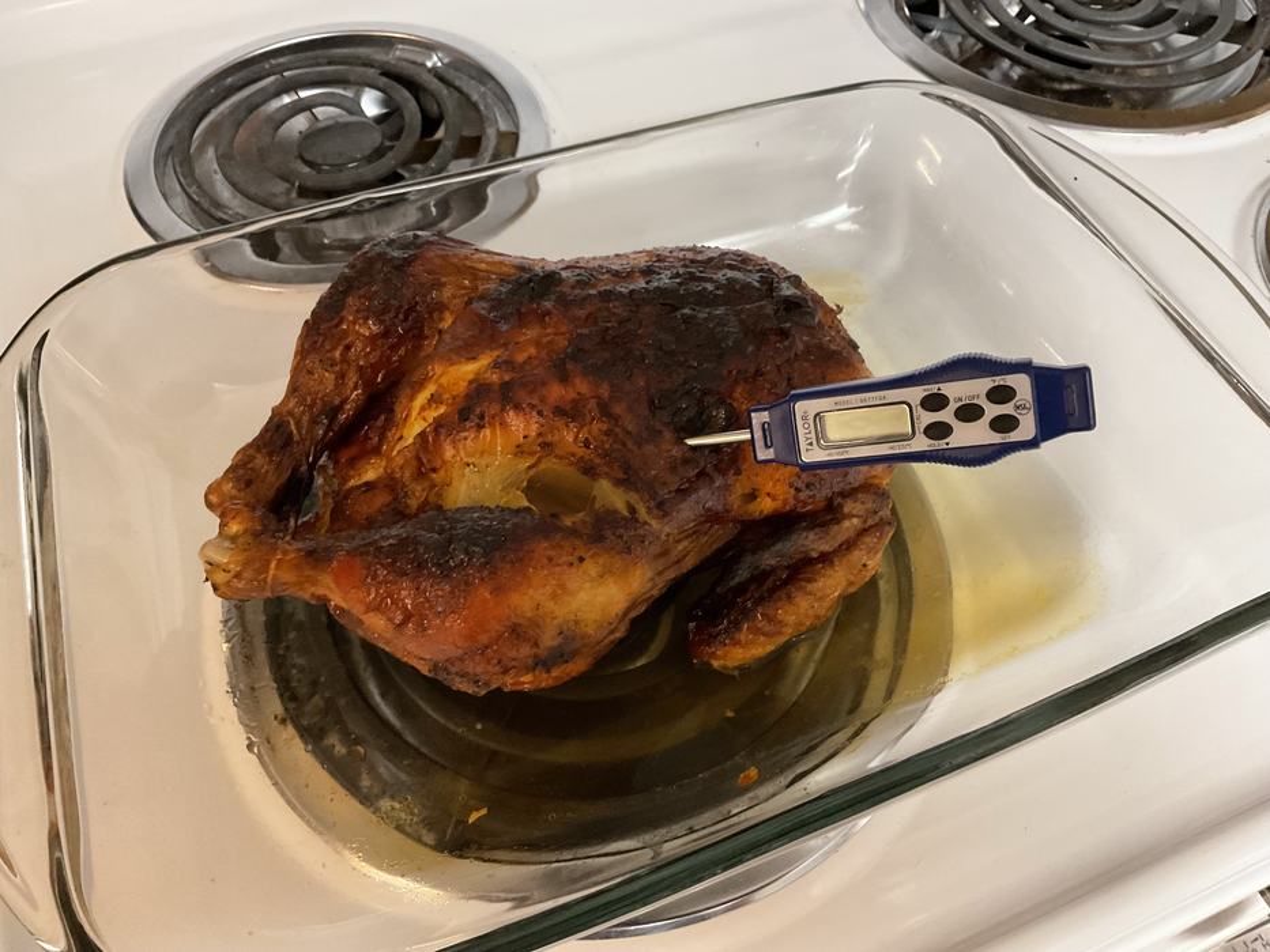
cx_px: 635
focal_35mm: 29
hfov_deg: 61.7
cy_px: 476
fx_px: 1064
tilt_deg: -53.2
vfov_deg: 48.2
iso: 250
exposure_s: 1/40
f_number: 1.8
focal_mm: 3
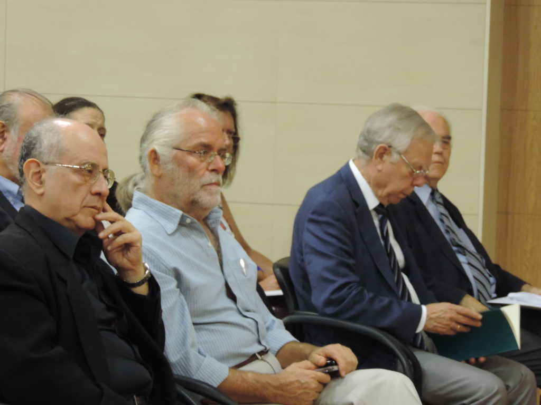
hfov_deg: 13.6
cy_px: 202
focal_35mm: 145
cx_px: 270
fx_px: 2266
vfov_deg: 10.2
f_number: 4.4
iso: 800
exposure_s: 1/20
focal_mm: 25.8
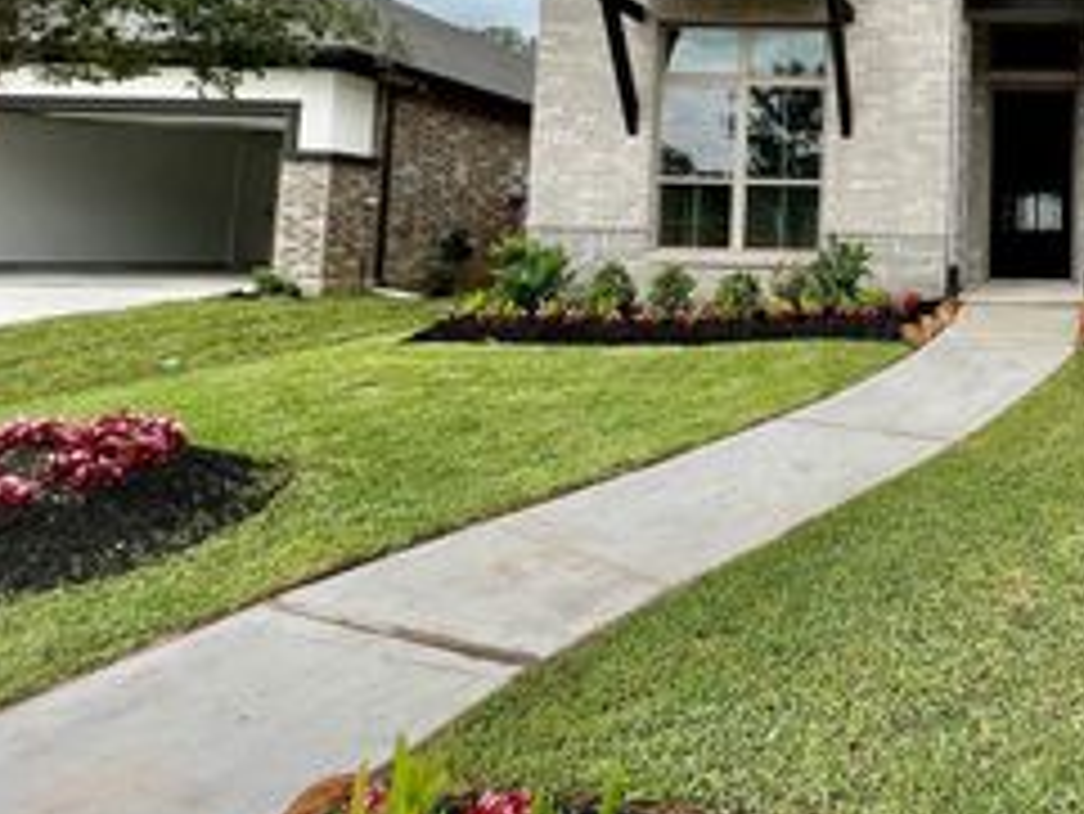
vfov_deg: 49.2
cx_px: 1035
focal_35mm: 27
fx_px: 846
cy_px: 196
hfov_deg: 54.1
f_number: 1.8
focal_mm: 1.57
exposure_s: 1/1946
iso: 32
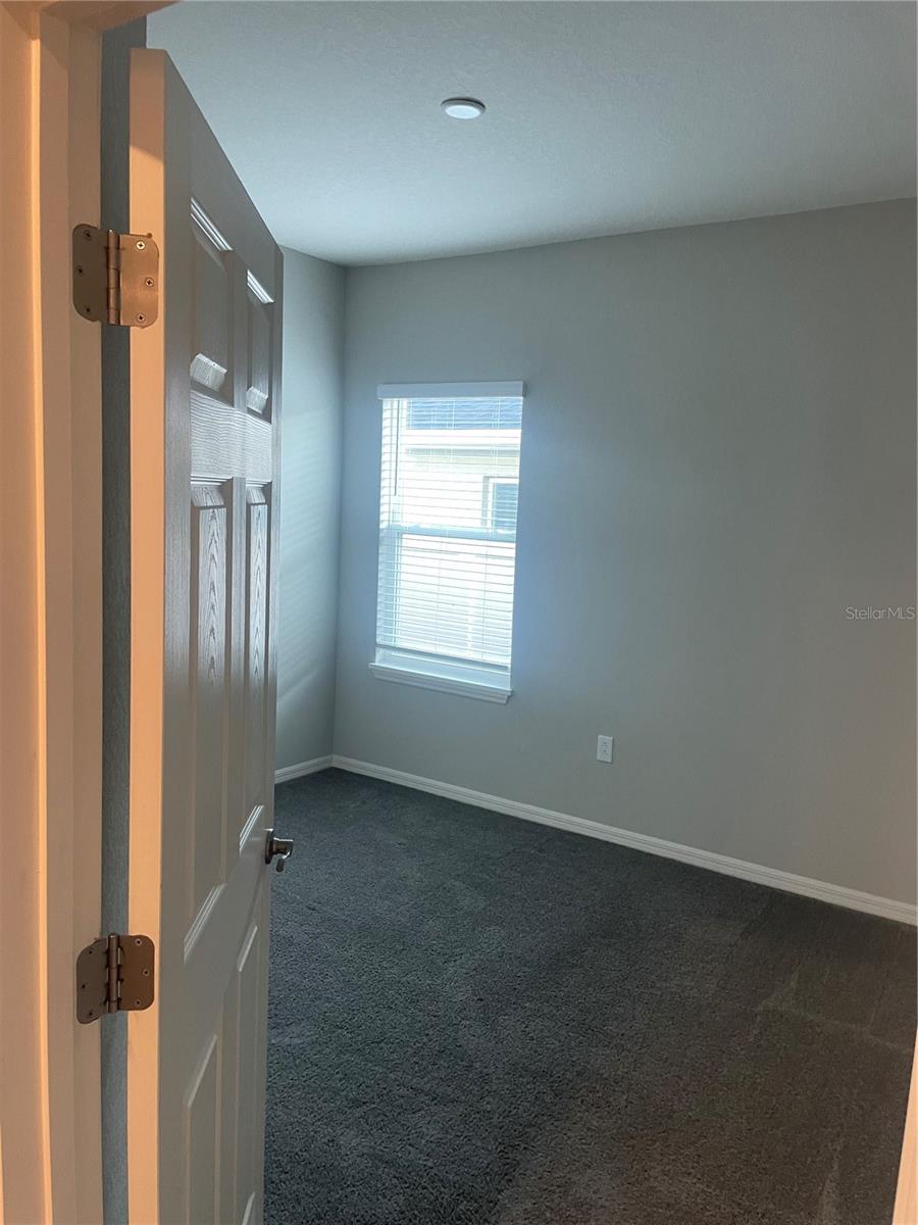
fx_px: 919
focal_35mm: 26
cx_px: 459
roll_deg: -2.8
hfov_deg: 53.1
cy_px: 612
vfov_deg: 67.3
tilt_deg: -11.0
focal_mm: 4.2
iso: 125
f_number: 1.6
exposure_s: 1/60
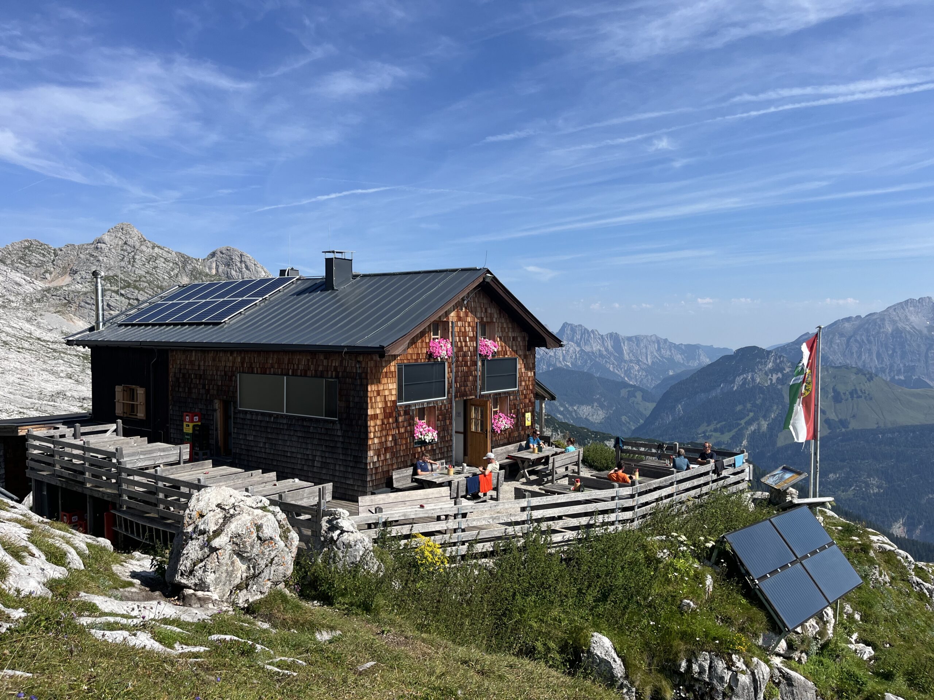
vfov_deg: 53.1
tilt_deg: -1.2
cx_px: 467
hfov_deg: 67.3
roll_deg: +0.2
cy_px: 350
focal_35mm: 26
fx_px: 702
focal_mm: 5.1
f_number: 1.6
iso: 50
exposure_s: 1/3745
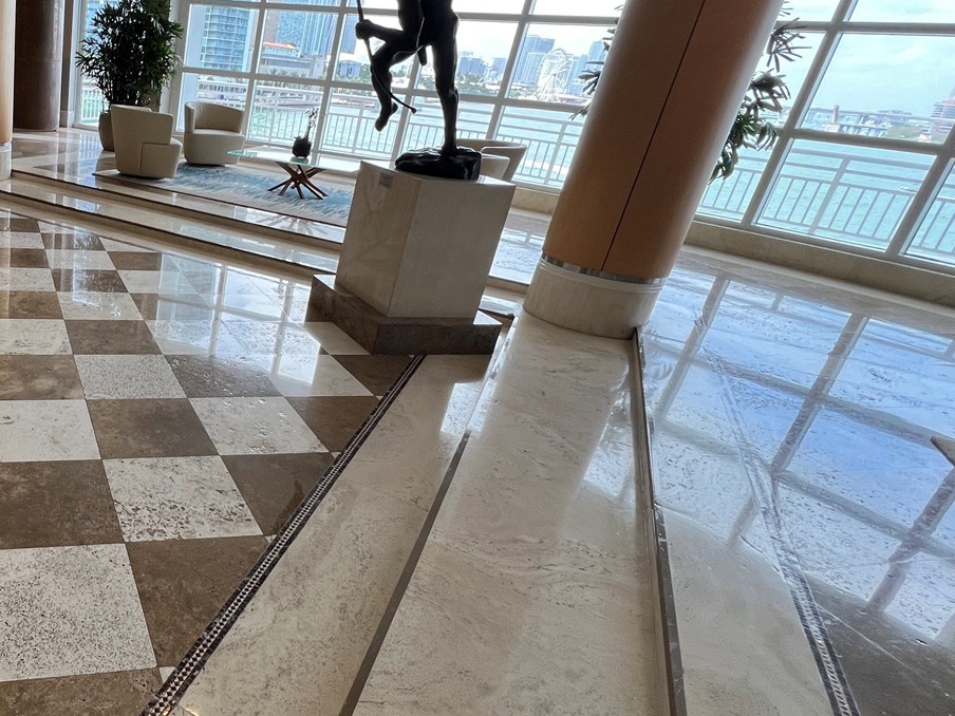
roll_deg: -5.3
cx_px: 126
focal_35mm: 23
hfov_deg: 63.8
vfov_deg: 58.8
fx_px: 635
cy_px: 337
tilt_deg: -22.8
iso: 80
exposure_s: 1/120
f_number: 1.8
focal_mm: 1.57
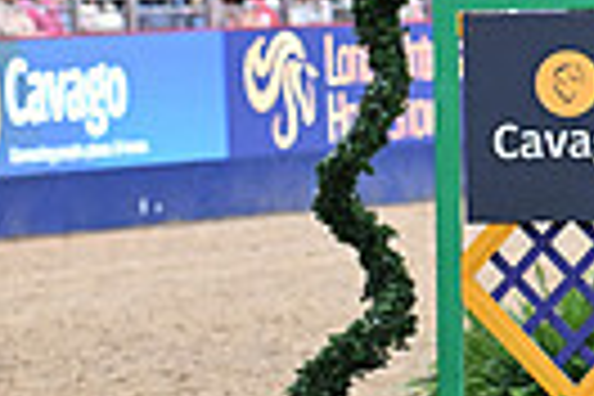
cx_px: 1246
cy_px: 47
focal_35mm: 528
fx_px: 8711
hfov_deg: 3.9
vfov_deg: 2.6
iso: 6400
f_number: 5
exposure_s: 1/640
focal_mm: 120
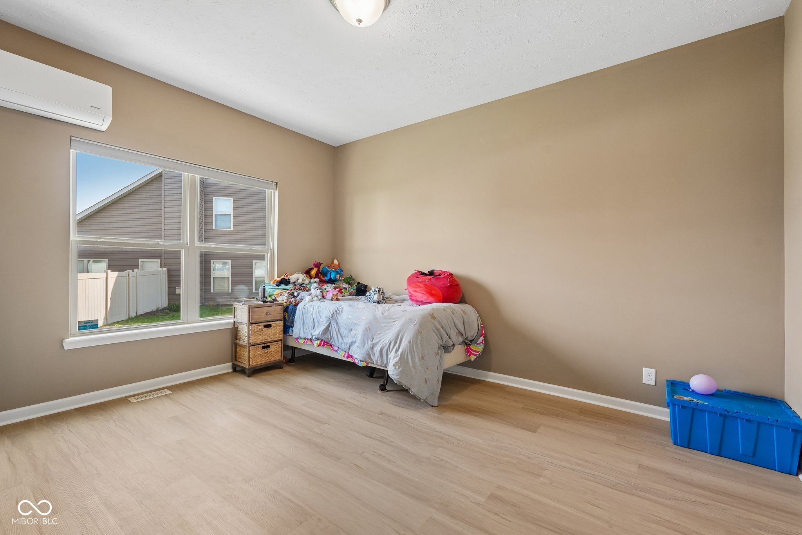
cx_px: 401
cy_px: 268
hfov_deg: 96.7
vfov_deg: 73.7
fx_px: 356
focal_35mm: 16
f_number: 8
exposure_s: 1/30
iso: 500
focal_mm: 16
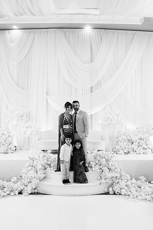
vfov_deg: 65.5
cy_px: 115
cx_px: 76
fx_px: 178
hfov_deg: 46.4
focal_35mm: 28
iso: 320
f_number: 2
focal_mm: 28
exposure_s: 1/160
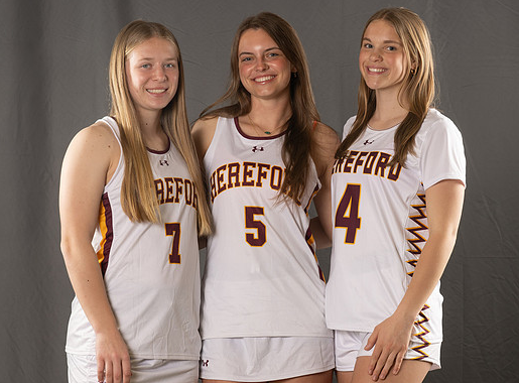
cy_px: 192
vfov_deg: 7.1
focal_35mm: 206
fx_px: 3071
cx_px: 306
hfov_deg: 9.7
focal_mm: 115
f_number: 5.6
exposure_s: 1/160
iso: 125
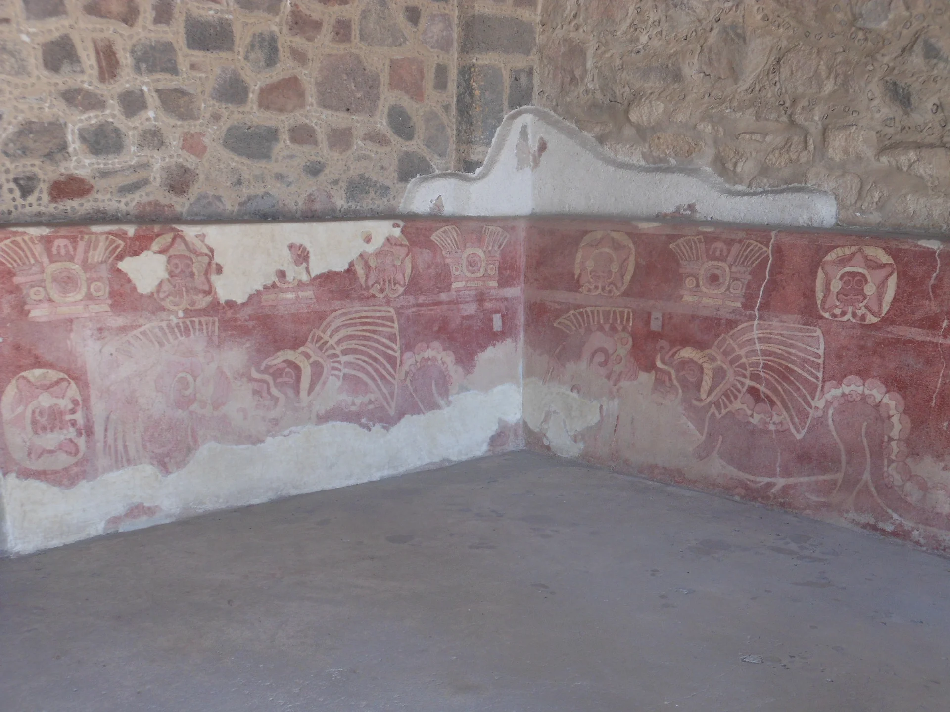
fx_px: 1372
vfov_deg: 29.1
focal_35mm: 50
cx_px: 475
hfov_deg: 38.2
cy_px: 356
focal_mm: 8.9
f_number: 4
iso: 125
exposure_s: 1/30
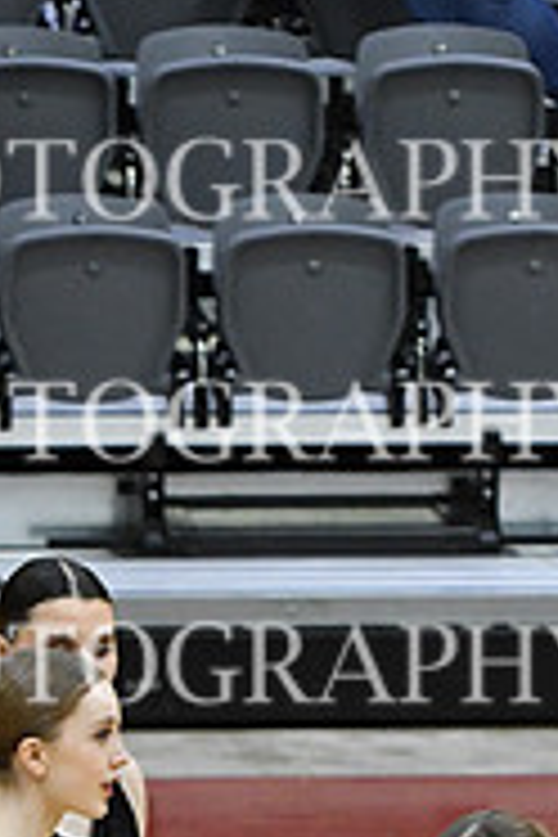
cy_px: 1026
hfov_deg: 2.4
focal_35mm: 562
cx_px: -254
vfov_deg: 3.7
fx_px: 13065
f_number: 3.5
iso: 4000
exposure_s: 1/400
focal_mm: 120
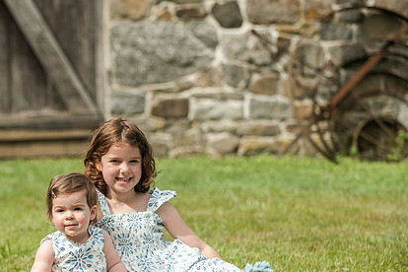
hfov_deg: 13.3
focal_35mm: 154
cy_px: 160
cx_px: 129
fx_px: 1745
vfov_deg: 8.9
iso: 400
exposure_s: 1/4000
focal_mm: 110
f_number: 4
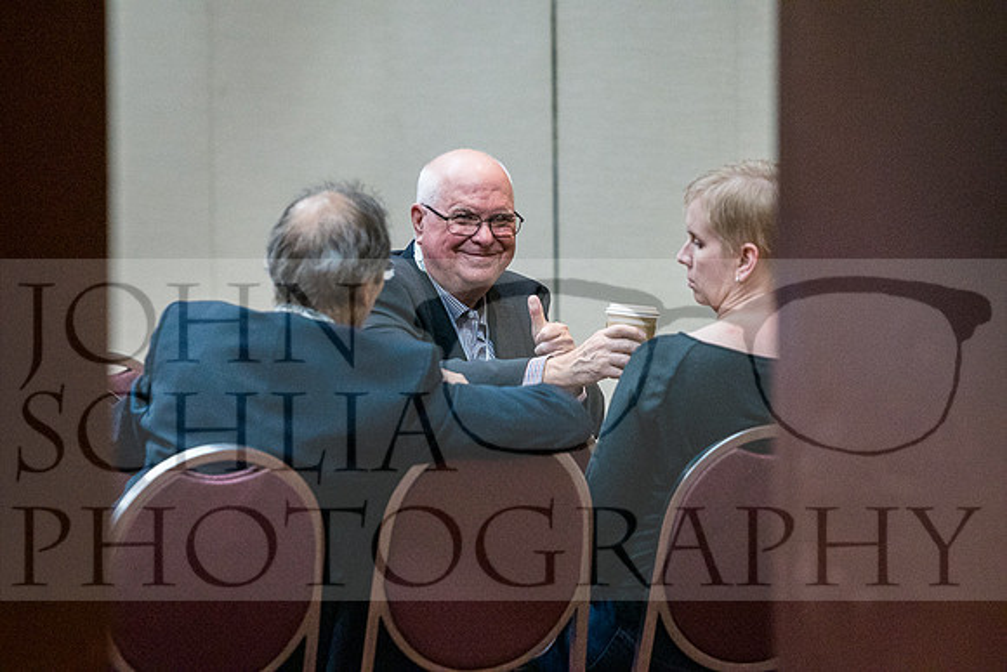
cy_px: 336
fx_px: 8393
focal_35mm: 300
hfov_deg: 6.9
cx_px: 504
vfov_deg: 4.6
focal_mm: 200
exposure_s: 1/160
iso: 3200
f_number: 3.5
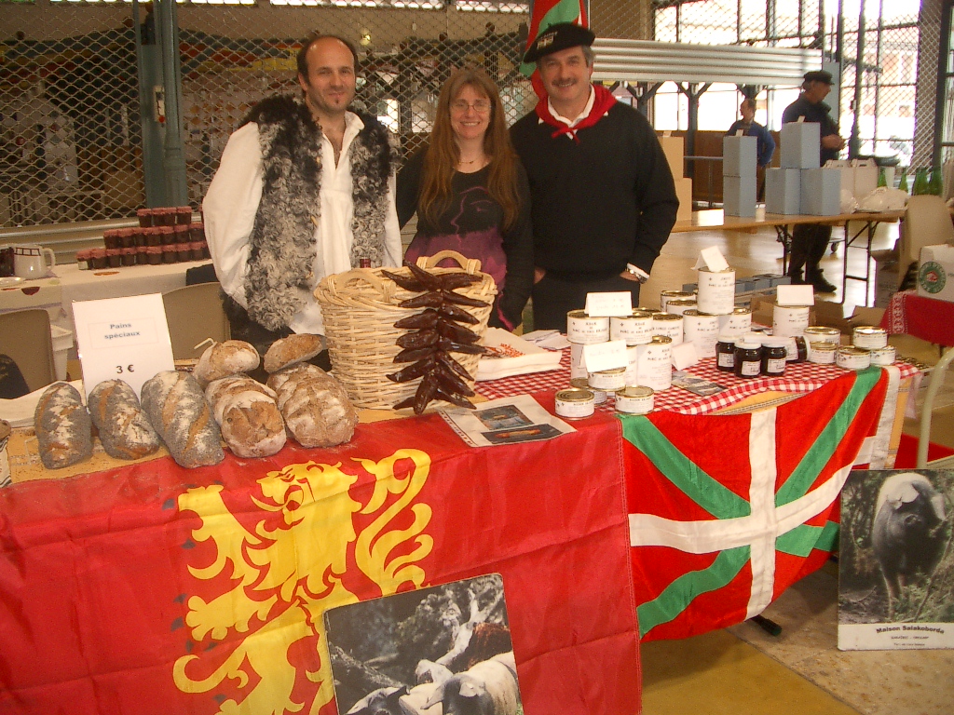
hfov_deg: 52.6
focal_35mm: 35
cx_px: 477
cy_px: 358
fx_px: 965
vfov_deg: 40.7
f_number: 2.6
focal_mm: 5.8
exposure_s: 1/40
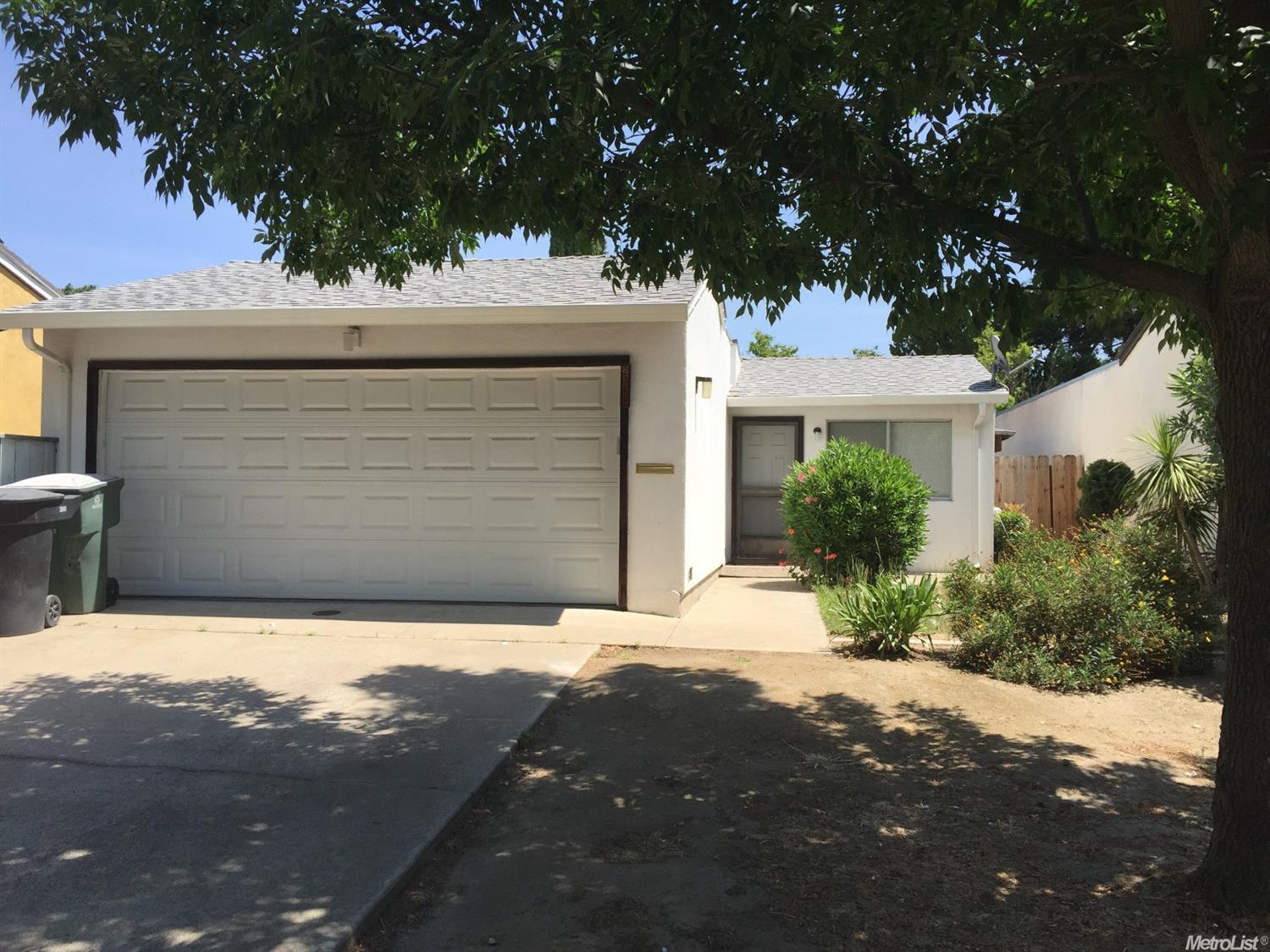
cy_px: 476
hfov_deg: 61.7
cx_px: 635
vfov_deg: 48.2
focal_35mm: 29
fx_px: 1064
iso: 32
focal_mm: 4.15
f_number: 2.2
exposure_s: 1/1464
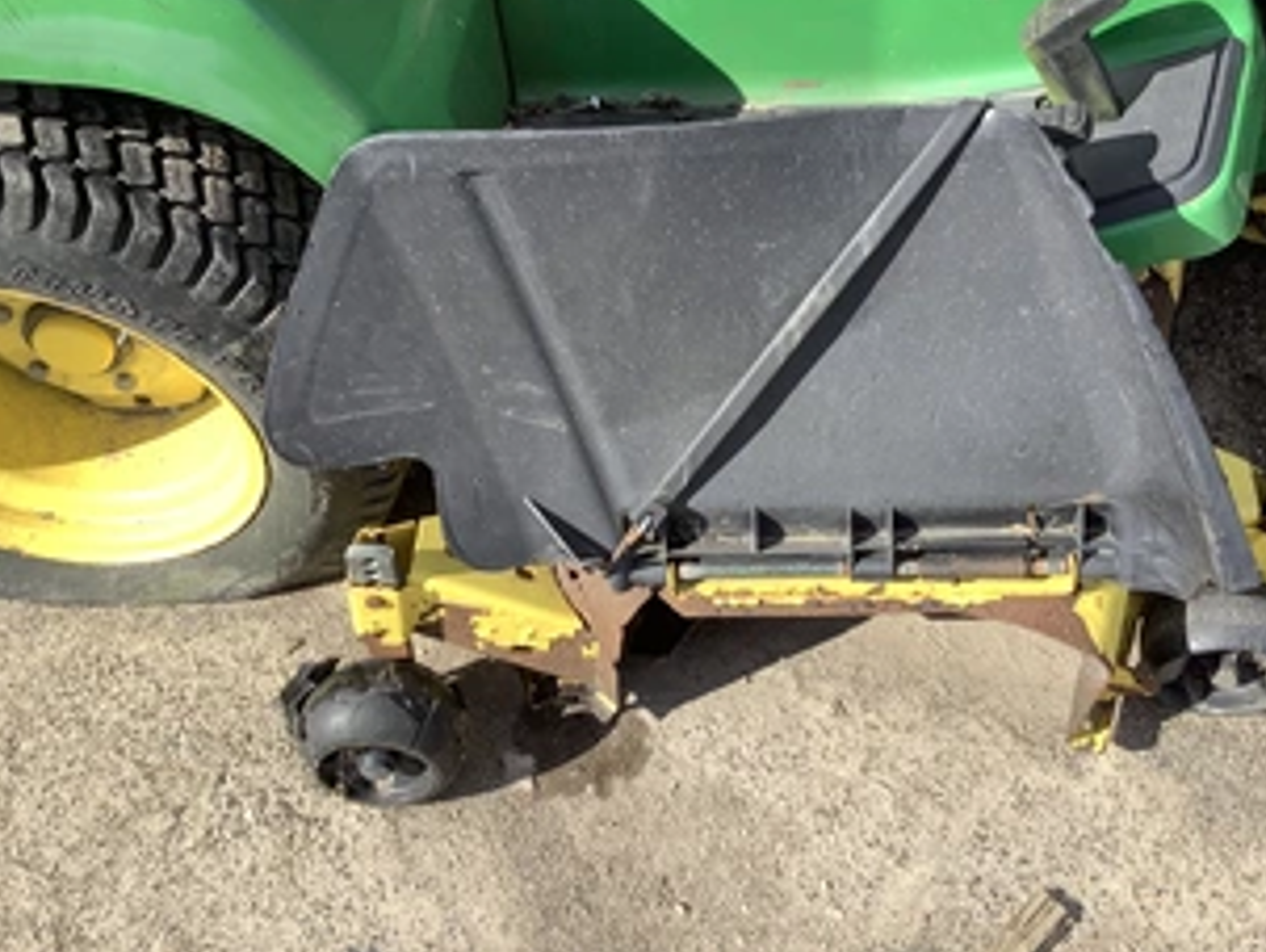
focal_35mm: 41
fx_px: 1501
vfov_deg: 34.9
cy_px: 331
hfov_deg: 45.5
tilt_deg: -49.6
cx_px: 767
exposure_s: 1/754
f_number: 2.4
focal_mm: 3.3
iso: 25
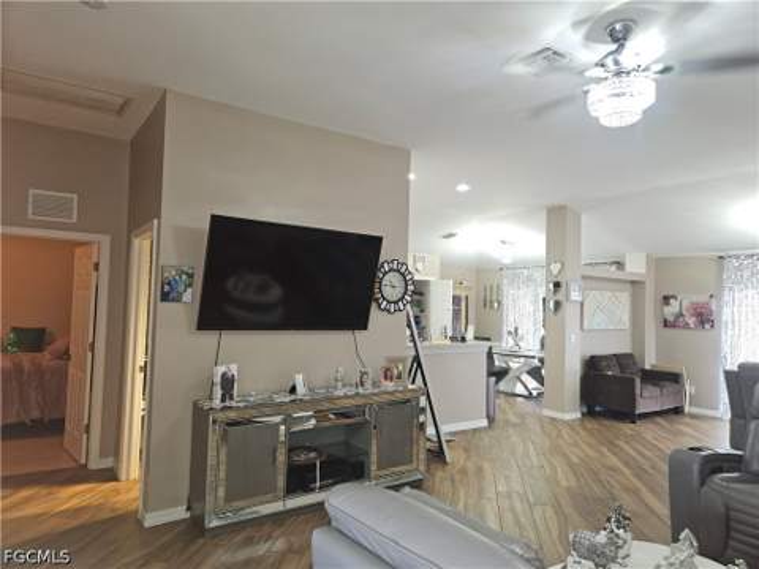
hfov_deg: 73.9
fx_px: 504
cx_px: 380
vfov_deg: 58.9
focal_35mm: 23
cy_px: 284
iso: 100
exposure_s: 1/24
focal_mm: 5.4
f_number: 1.8
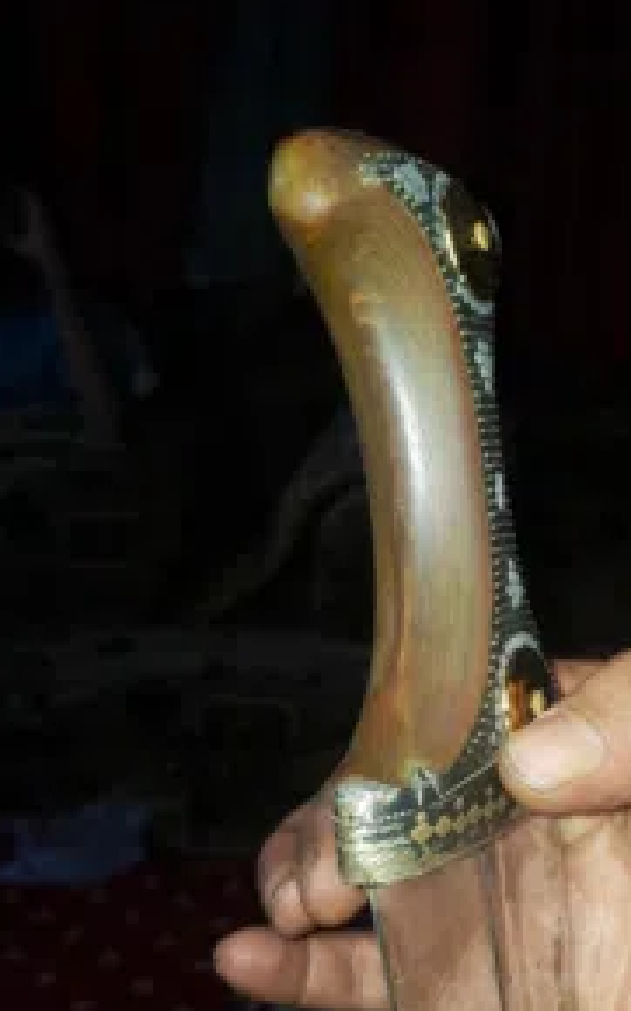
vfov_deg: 51.4
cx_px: 439
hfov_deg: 33.1
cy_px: 582
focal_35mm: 38
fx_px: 1047
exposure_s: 1/50
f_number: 1.7
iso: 50
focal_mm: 4.3
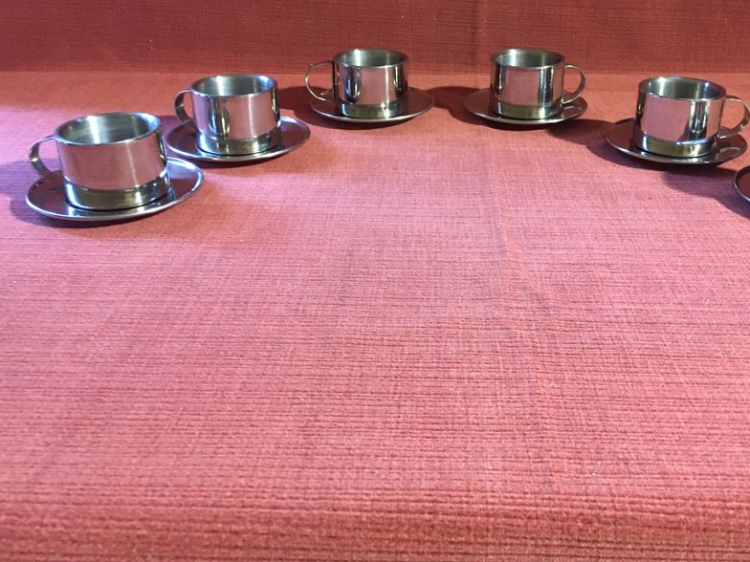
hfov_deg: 49.9
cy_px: 233
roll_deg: -0.6
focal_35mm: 37
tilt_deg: -24.9
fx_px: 802
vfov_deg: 38.6
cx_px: 441
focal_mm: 4.15
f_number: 2.2
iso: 250
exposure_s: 1/33
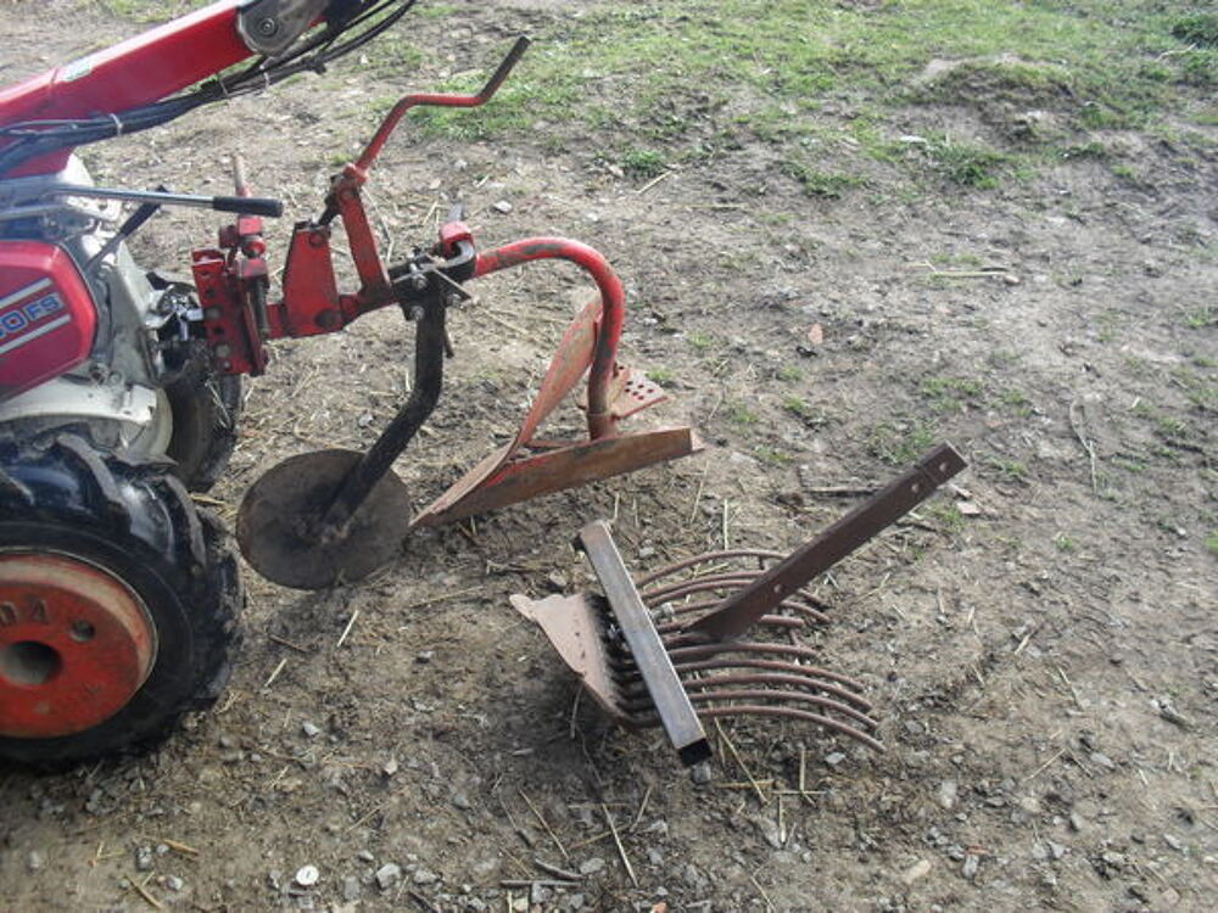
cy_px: 456
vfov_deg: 40.7
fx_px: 1232
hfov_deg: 52.6
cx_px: 609
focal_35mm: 35
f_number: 3.2
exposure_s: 1/180
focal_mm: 6.3
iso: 100
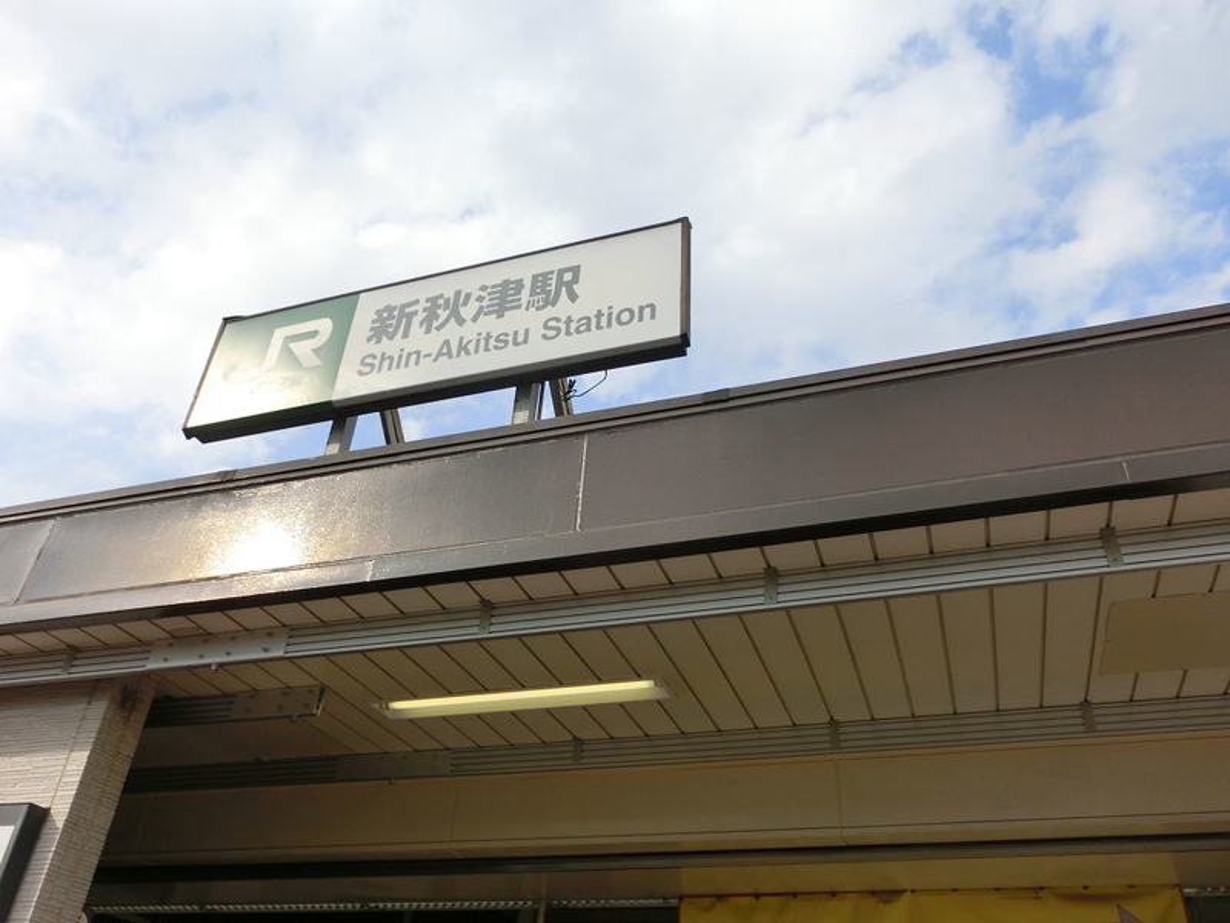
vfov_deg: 49.7
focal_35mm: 28
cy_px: 462
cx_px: 615
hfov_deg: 63.4
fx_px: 995
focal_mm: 5
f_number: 8.8
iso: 80
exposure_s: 1/125
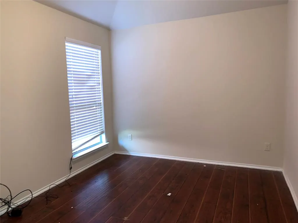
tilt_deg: -6.0
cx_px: 149
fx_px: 224
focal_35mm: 26
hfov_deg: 67.3
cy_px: 112
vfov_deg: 53.1
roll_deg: +1.7
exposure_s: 1/13
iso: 64
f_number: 1.8
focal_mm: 4.25
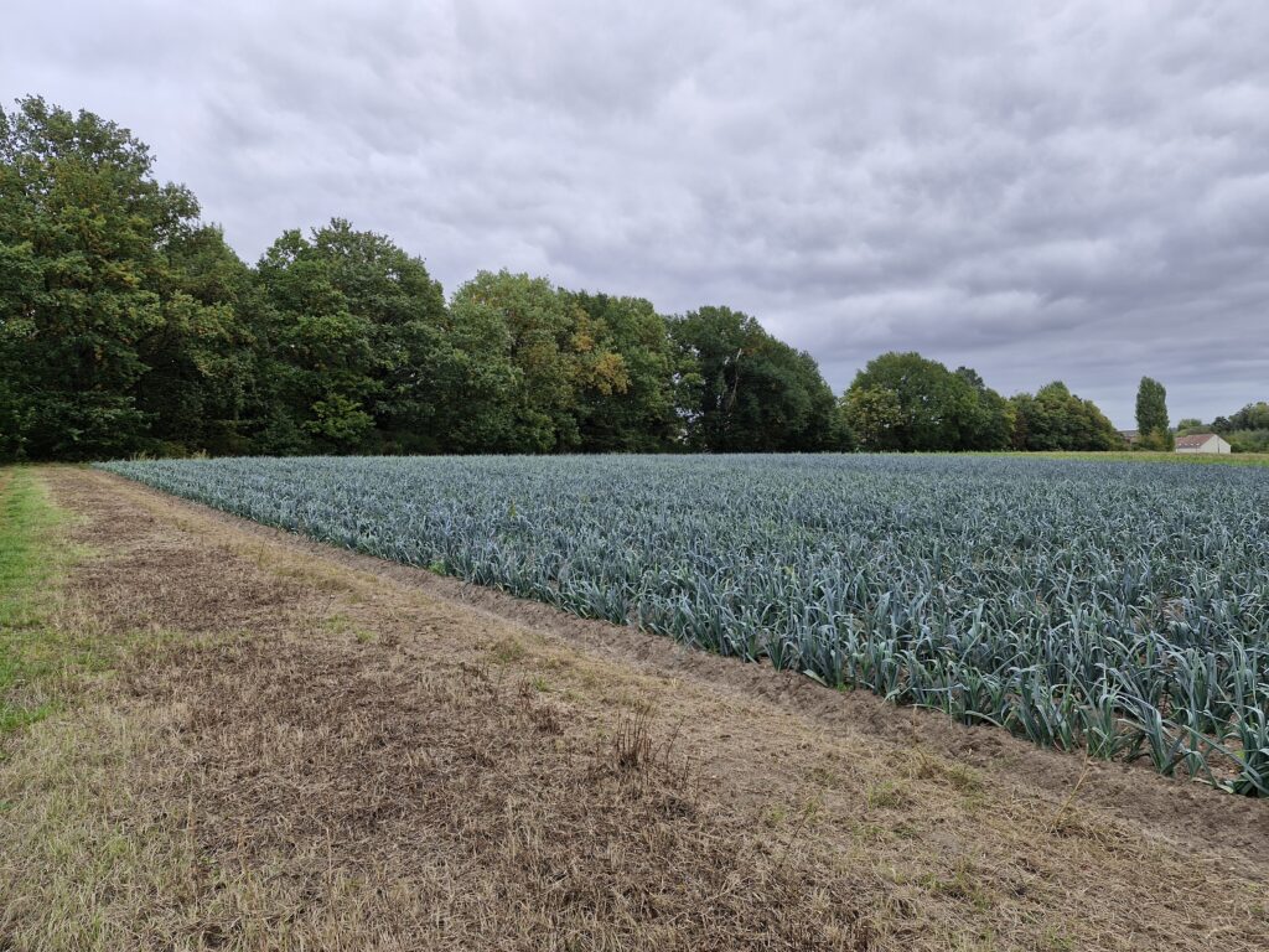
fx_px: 843
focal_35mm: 23
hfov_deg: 73.9
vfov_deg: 58.9
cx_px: 634
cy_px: 476
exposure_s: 1/700
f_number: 1.8
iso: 50
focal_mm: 5.54
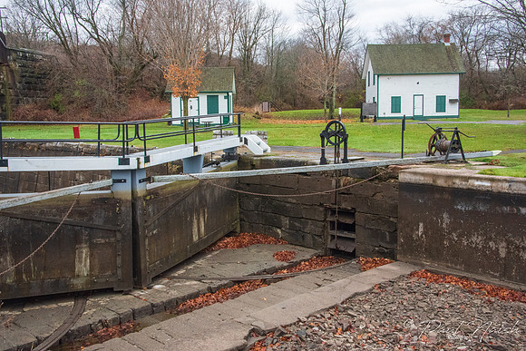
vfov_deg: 35.1
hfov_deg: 50.7
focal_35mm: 38
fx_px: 555
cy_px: 176
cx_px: 263
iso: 4000
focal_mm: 38
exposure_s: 1/80
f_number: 22
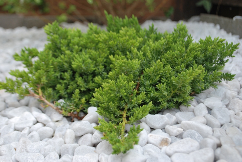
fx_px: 353
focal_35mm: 52
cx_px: 121
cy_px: 81
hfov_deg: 37.8
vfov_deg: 25.8
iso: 200
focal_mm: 35
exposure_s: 1/200
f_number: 5.3
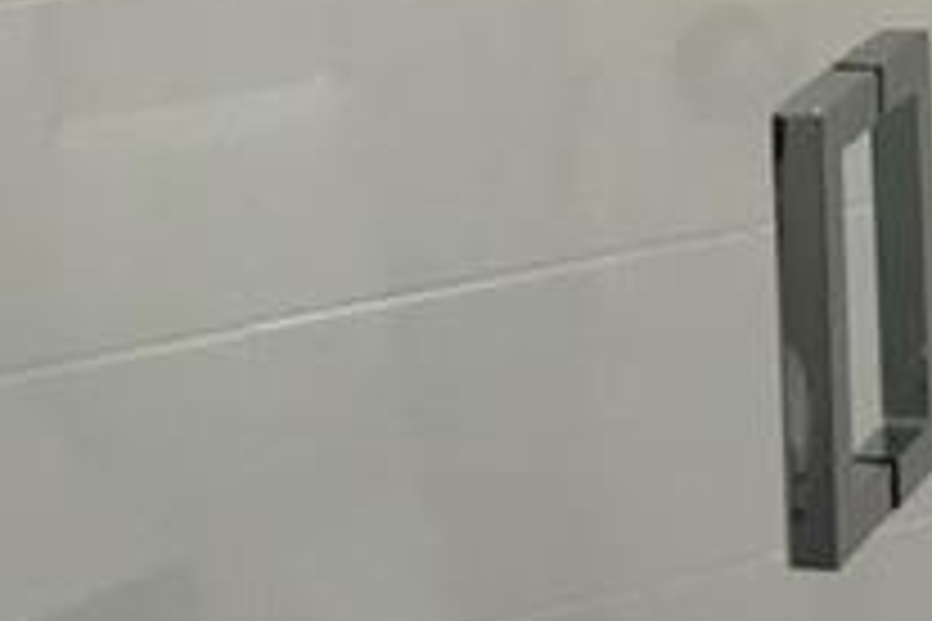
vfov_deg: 8.0
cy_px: -176
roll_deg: -0.1
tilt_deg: -11.6
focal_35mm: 169
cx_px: 1369
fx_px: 4375
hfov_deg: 11.7
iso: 32
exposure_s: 1/120
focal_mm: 3.99
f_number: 1.8
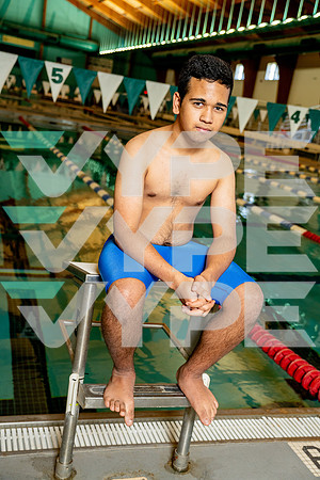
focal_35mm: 41
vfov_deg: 47.4
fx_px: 547
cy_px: 240
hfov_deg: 32.6
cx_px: 160
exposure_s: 1/250
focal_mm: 41
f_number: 4
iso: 1600
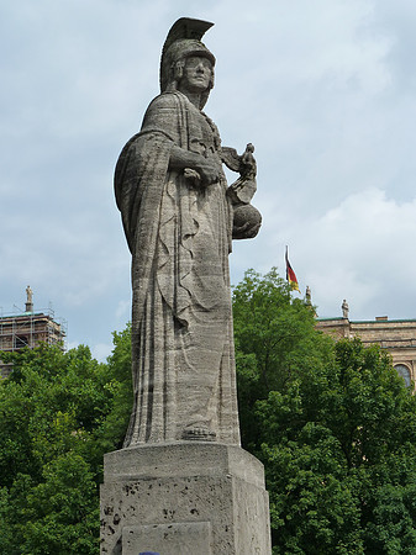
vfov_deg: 25.0
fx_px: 1251
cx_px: 208
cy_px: 278
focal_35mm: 78
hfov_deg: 18.9
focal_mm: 12.8
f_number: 5.6
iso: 125
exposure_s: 1/400
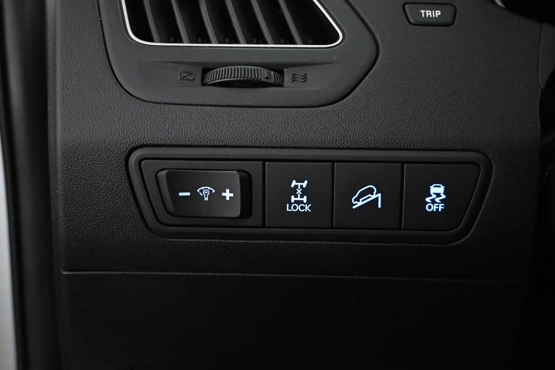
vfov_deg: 31.9
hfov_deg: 46.4
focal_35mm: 42
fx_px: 647
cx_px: 278
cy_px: 185
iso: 5600
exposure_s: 1/60
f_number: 4.5
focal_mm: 28
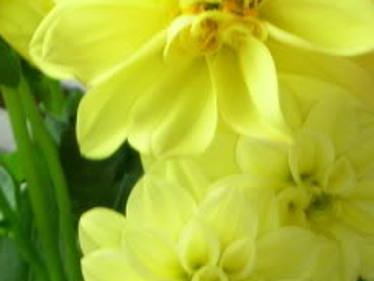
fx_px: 2215
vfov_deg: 7.2
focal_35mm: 205
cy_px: 174
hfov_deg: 9.6
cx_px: 271
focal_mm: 12.2
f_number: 4.4
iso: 50
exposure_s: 1/64.5
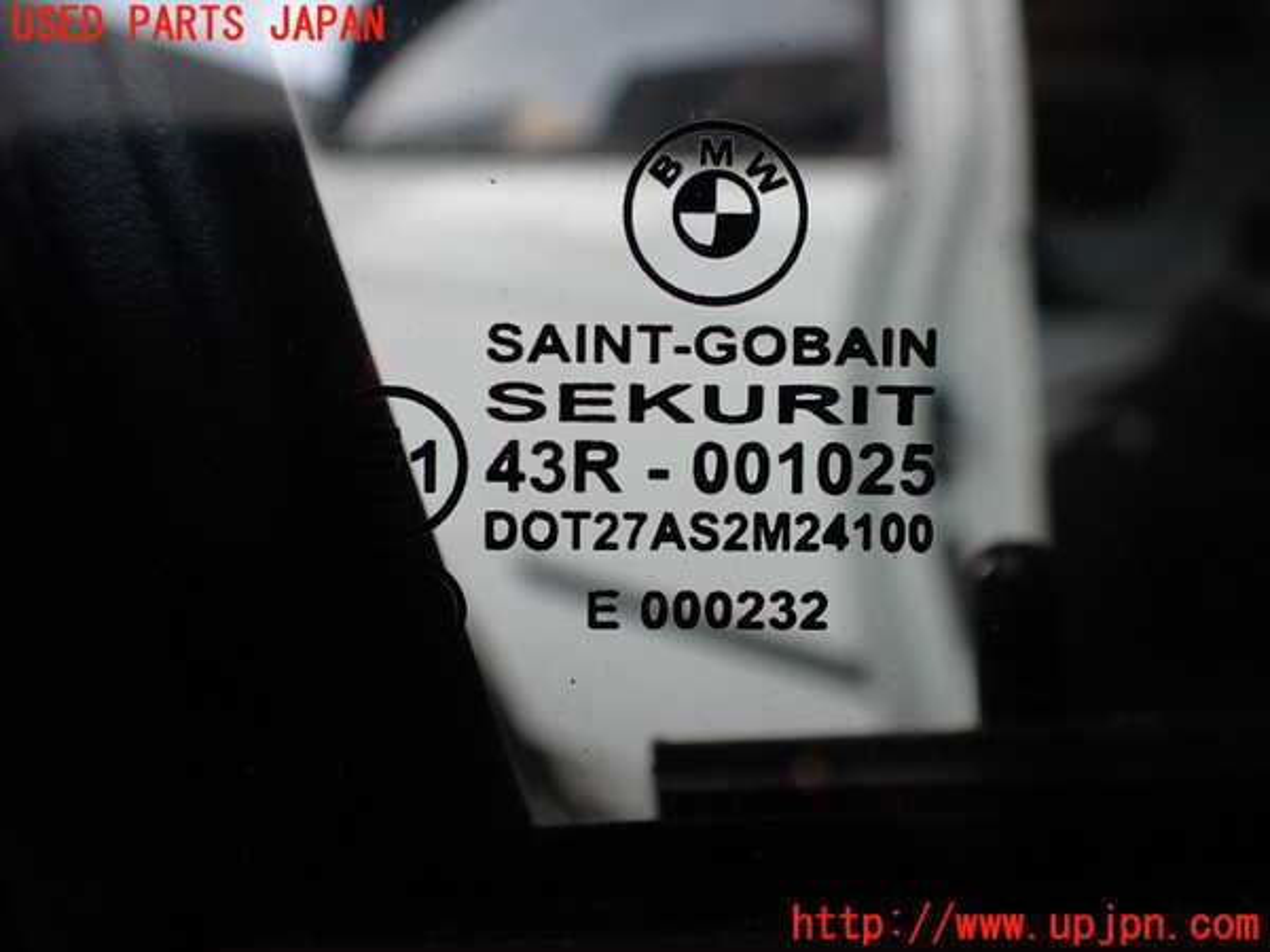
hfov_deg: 60.0
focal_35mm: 30
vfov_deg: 46.8
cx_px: 635
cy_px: 476
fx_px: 1101
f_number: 2.3
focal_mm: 5.4
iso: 100
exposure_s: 1/200
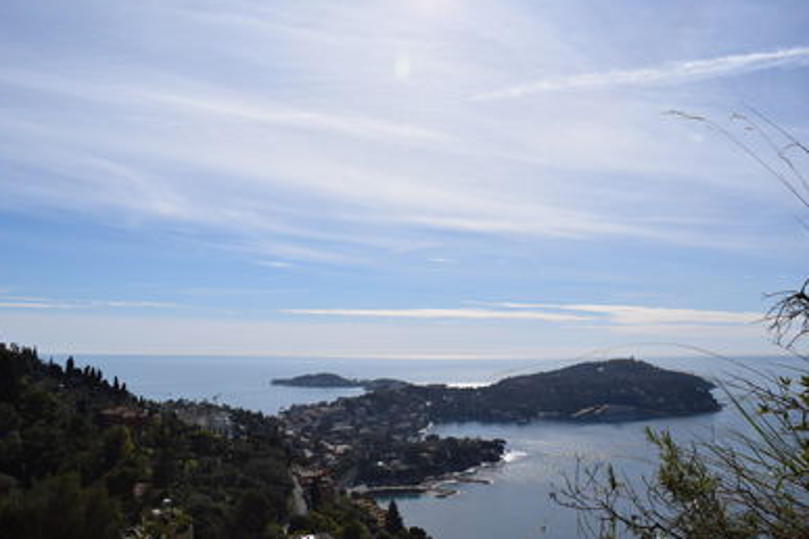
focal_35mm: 31
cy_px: 271
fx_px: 697
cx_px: 393
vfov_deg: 42.3
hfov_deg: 60.3
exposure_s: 1/640
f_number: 13
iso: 200
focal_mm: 20
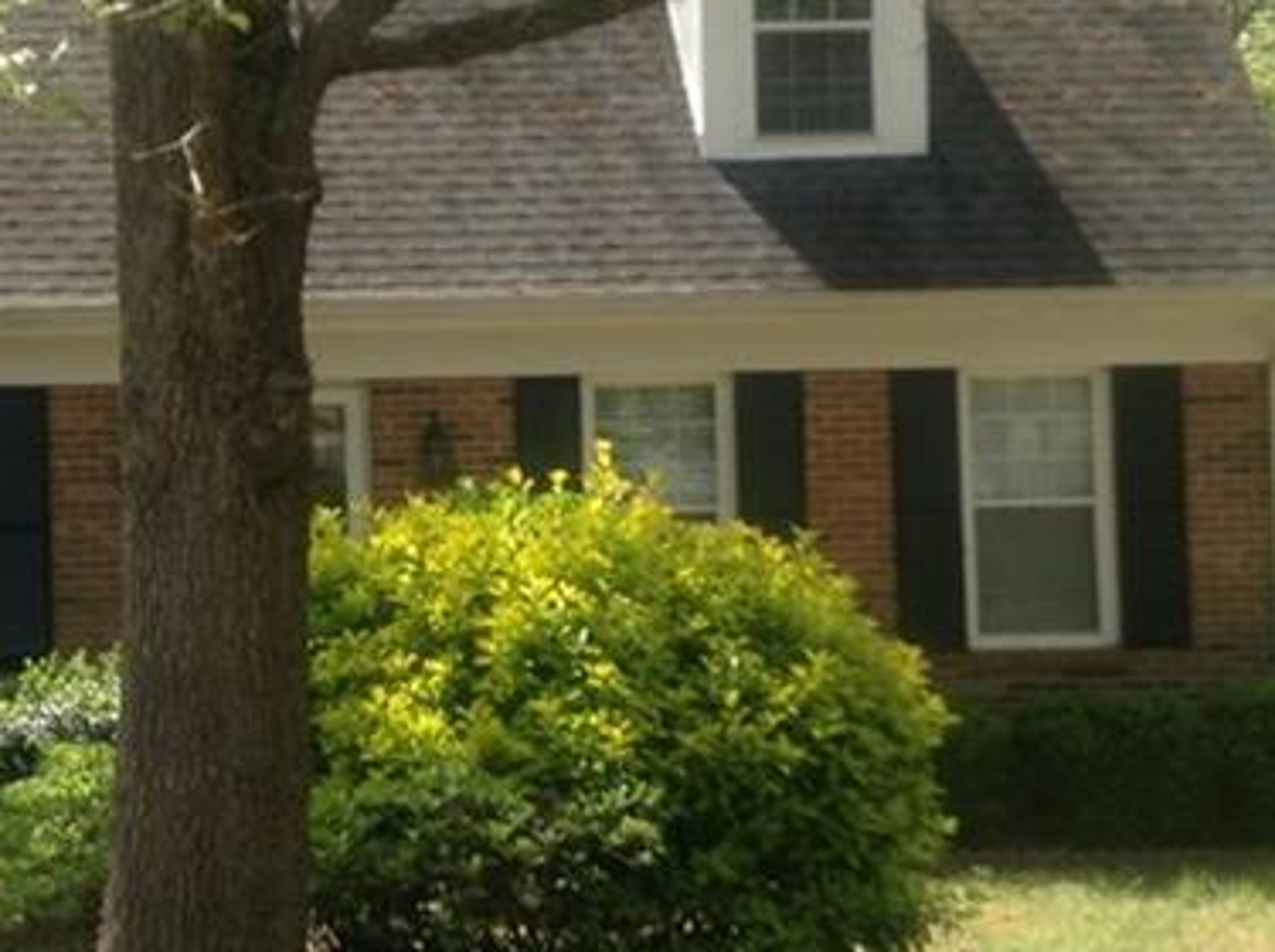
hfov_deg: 21.6
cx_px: 272
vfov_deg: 16.3
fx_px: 3310
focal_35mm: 90
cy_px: 347
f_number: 2.4
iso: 25
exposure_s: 1/235
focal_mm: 3.3
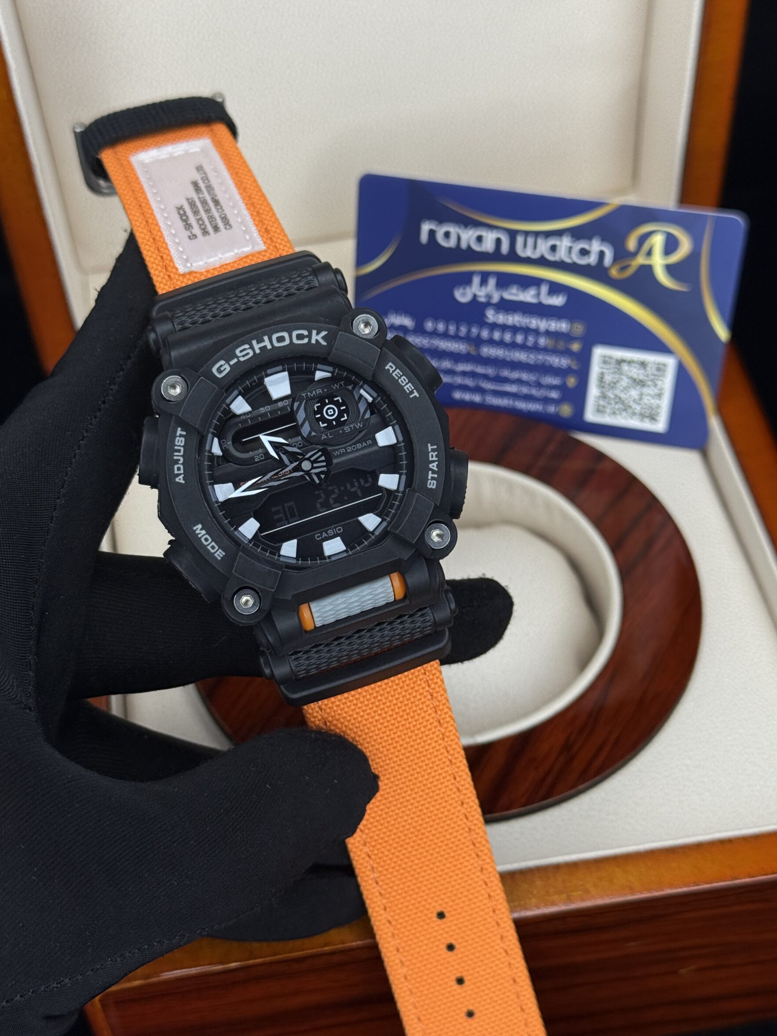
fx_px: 1556
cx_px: 362
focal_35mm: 52
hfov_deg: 28.0
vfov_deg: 36.8
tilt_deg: -48.8
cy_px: 547
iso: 100
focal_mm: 6.76
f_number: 1.78
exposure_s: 1/447
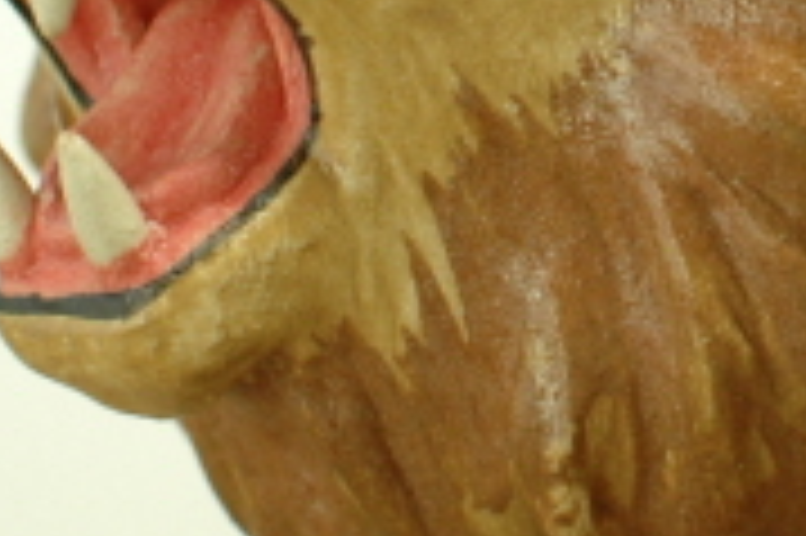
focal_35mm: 188
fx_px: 4200
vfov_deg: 7.3
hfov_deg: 10.9
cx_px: 734
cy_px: -56
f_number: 5.6
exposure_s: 1/50
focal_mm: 35
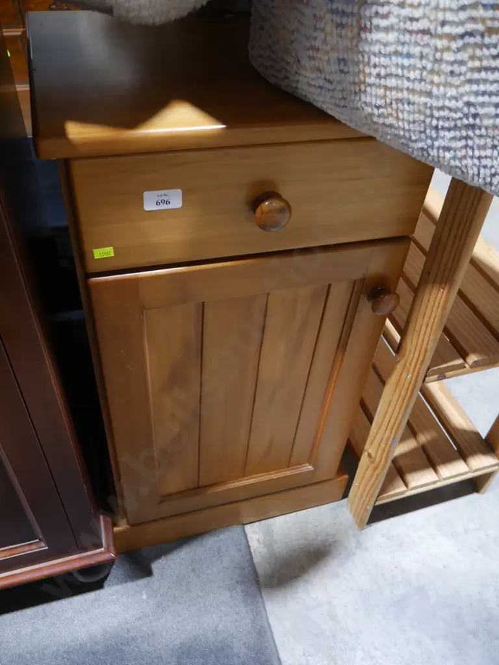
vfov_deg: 63.4
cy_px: 332
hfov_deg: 49.7
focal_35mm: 28
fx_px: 538
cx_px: 250
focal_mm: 14
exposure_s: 1/60
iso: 800
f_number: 3.5
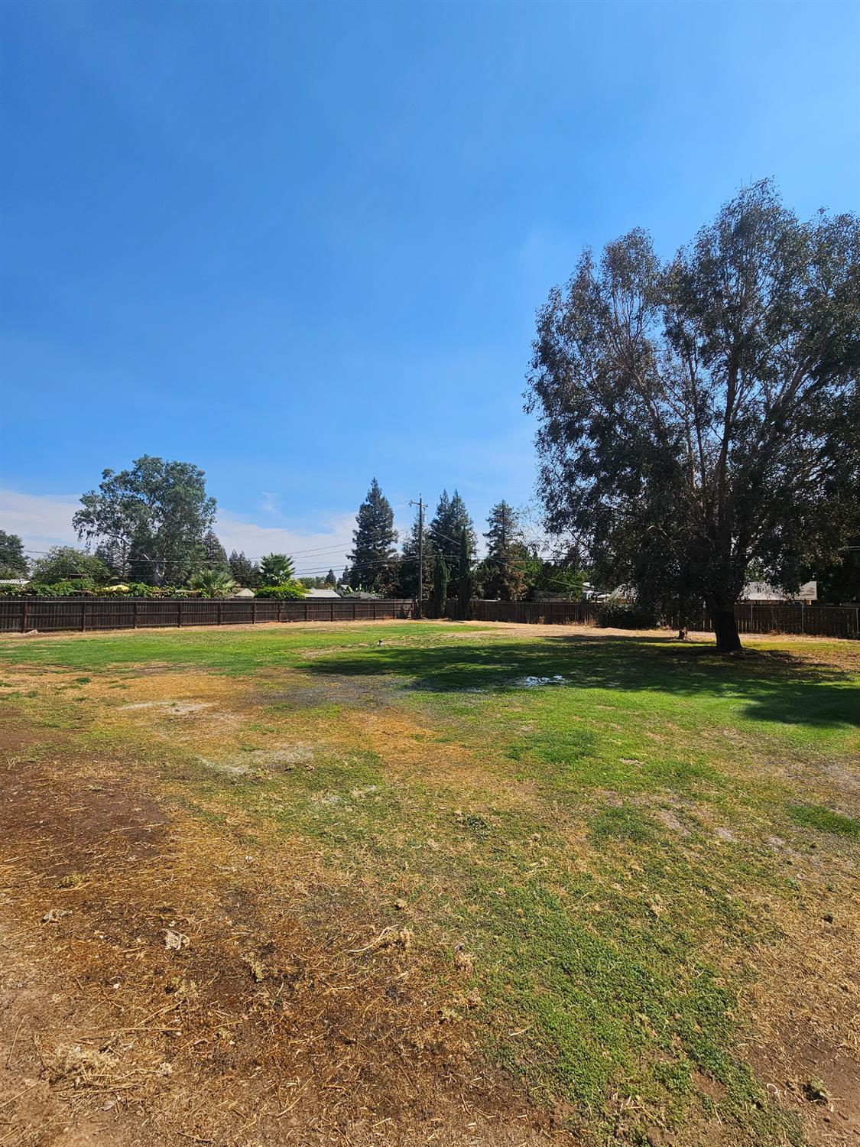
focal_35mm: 13
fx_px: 431
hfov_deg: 89.9
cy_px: 574
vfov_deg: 106.2
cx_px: 430
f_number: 2.2
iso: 50
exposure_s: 1/2993
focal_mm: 2.2
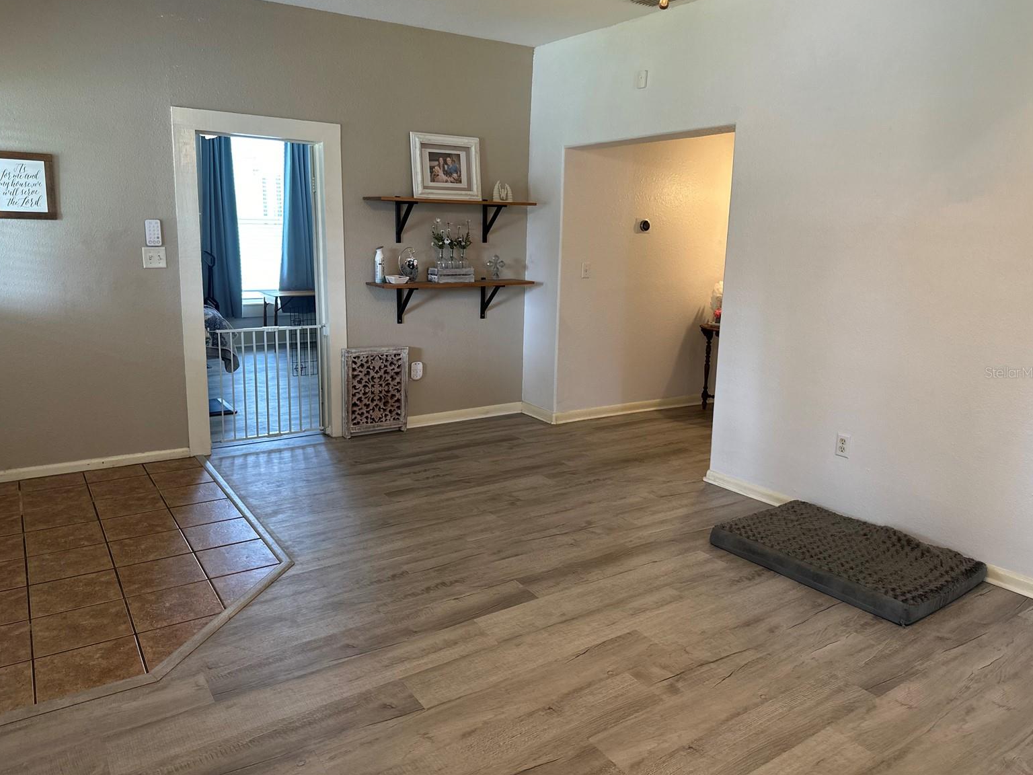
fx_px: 746
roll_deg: -1.5
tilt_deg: -11.1
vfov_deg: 54.9
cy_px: 372
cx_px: 510
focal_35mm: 25
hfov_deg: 69.4
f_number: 1.78
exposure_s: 1/60
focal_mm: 6.86
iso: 160
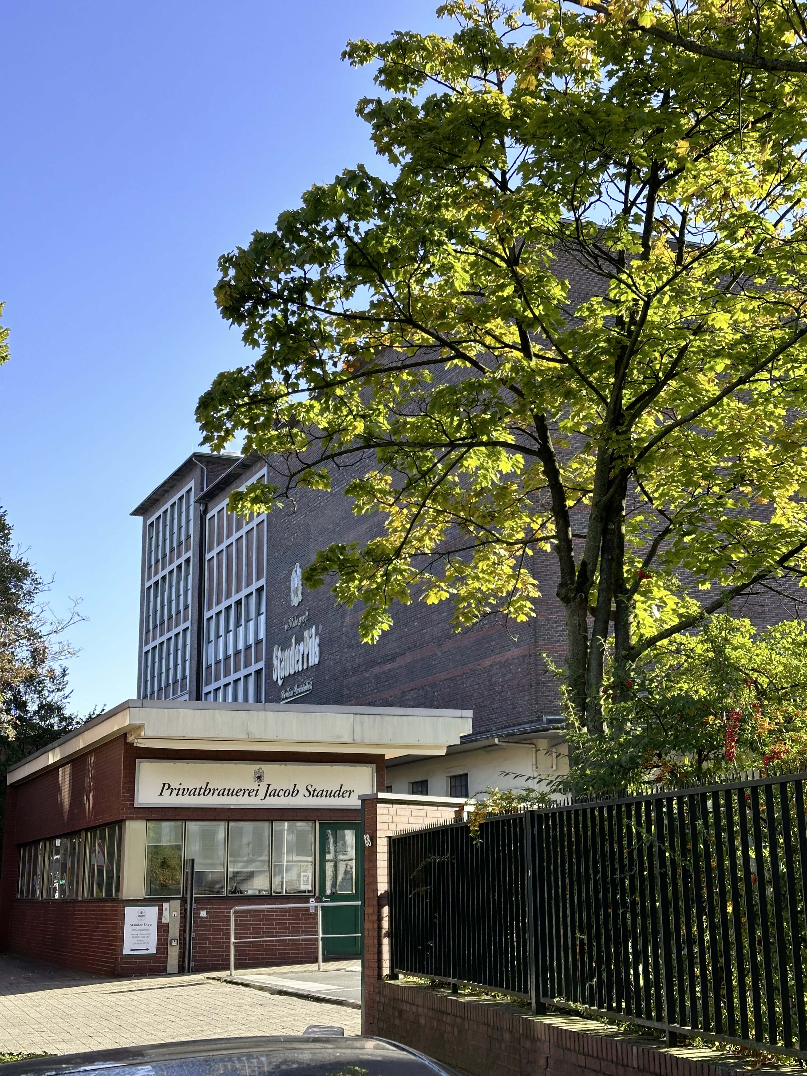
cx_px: 404
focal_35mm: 48
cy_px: 538
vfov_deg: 39.7
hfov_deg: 30.3
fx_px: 1492
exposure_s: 1/1120
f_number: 1.78
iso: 64
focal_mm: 6.86
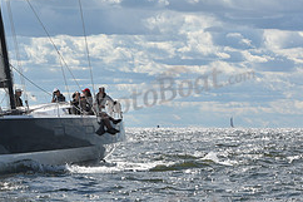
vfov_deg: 4.8
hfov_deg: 7.1
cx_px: 15
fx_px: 2422
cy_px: 45
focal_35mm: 288
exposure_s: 1/640
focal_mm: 120
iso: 250
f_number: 14
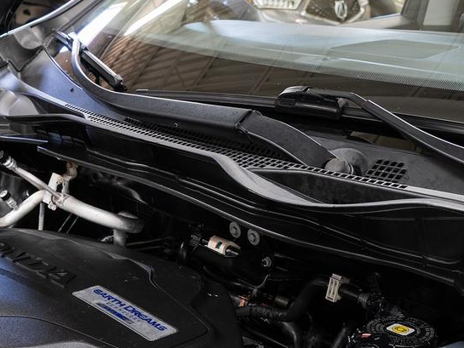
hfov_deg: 31.6
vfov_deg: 22.6
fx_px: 818
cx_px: 199
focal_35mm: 61
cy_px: 388
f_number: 7.1
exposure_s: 1/1.25
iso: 100
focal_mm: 24
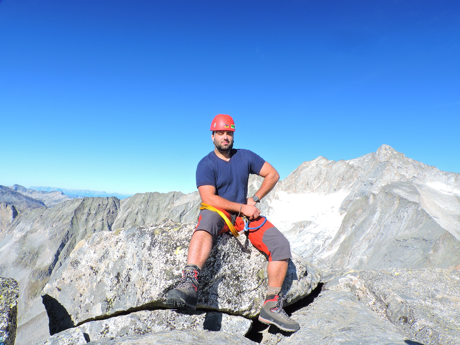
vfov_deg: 56.8
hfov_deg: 71.6
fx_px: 319
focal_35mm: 24
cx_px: 230
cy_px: 172
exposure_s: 1/40
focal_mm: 4.3
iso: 100
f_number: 8.3
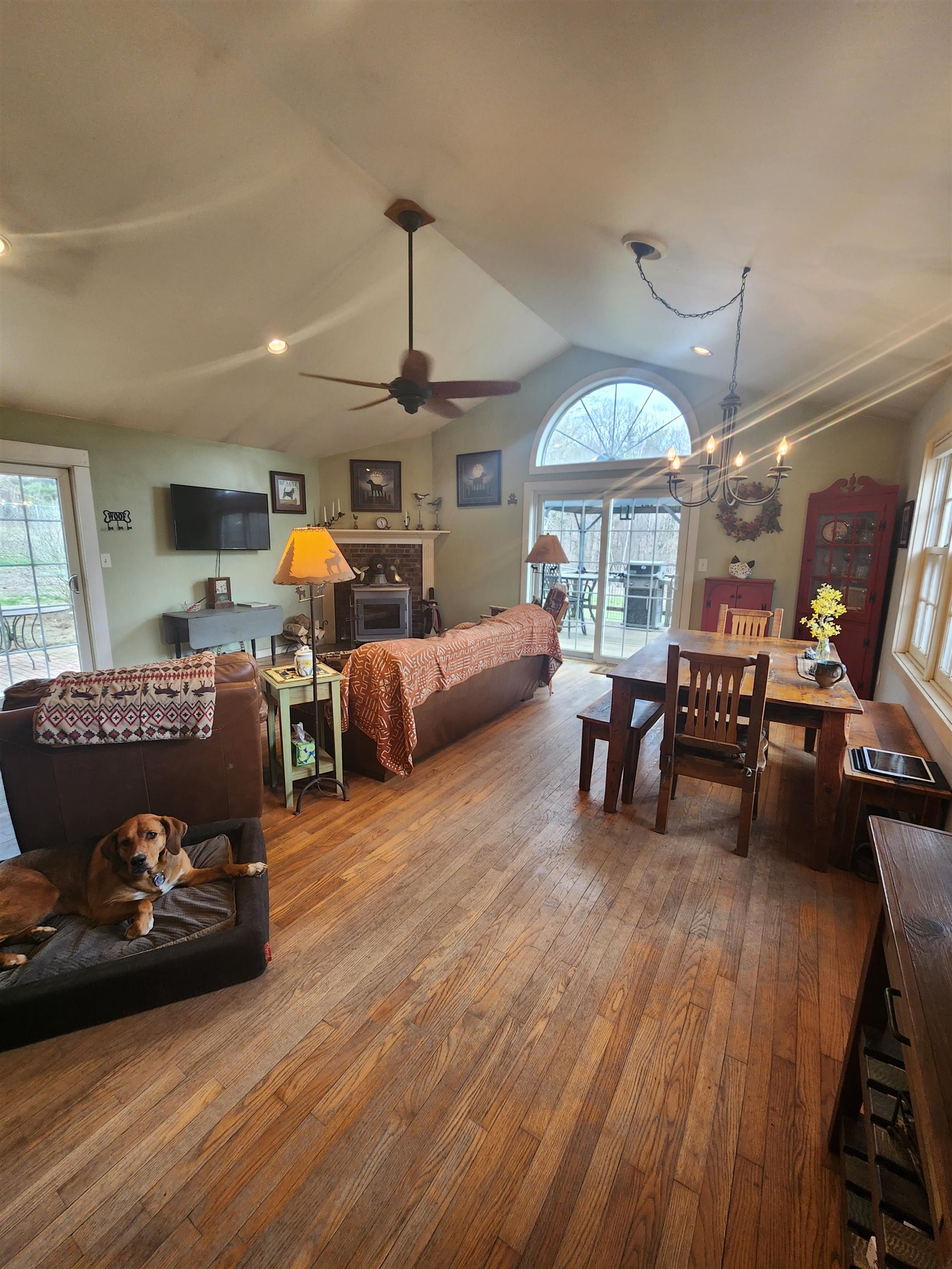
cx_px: 476
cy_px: 634
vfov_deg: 106.2
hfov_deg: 89.9
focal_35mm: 13
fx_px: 477
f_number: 2.2
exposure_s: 1/60
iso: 160
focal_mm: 2.2
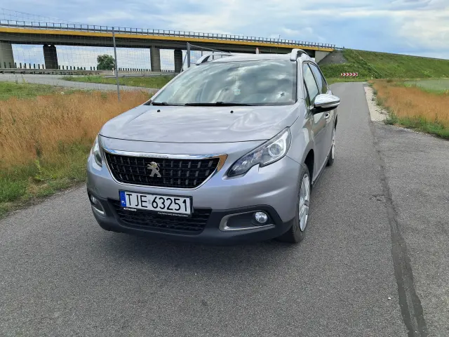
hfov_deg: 65.3
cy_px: 168
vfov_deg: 51.4
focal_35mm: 27
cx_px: 224
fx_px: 350
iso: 50
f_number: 1.8
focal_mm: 4
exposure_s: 1/488
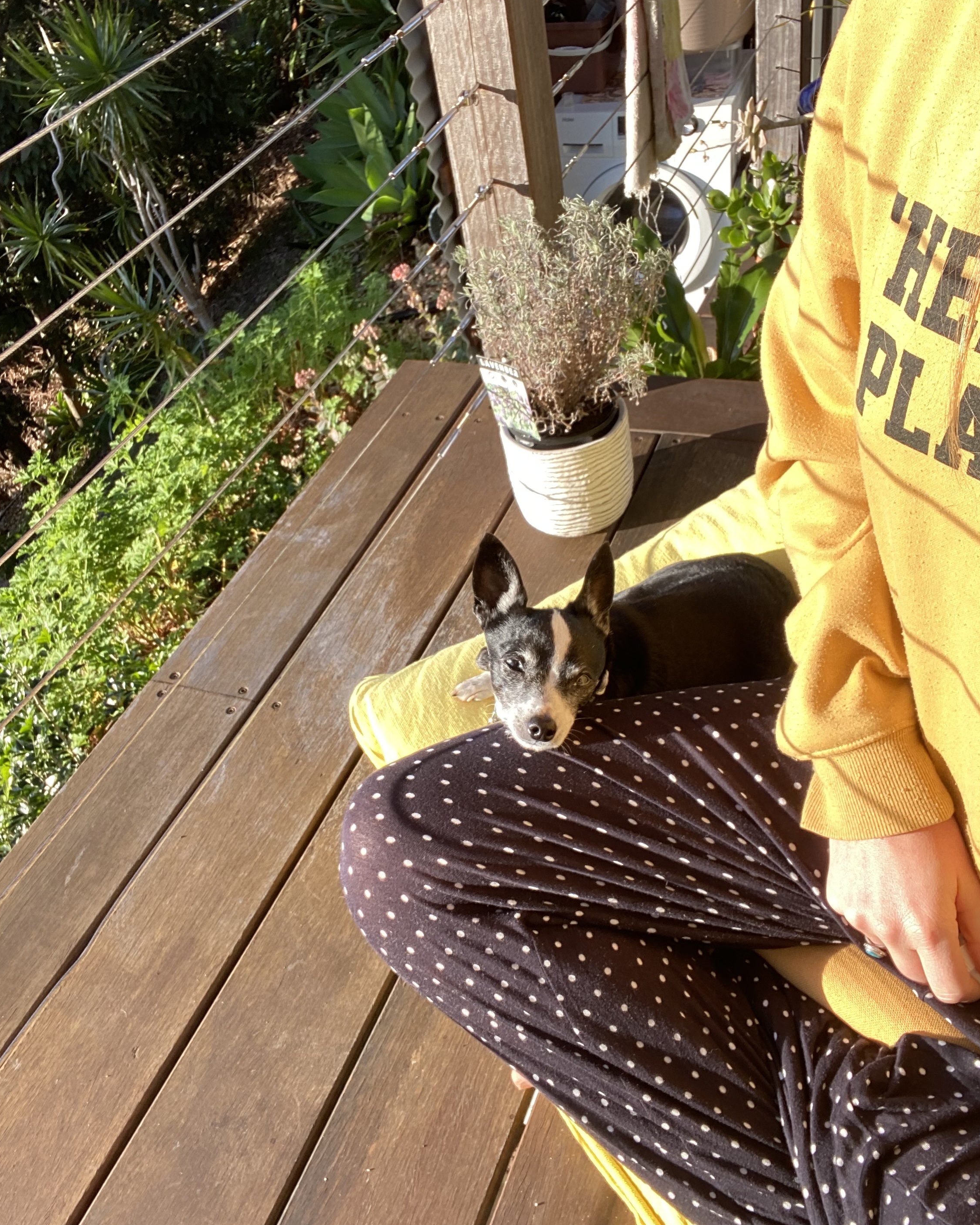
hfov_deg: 45.8
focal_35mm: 32
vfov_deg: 55.6
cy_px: 589
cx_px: 496
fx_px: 1160
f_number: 2.2
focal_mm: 2.71
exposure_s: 1/122
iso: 25
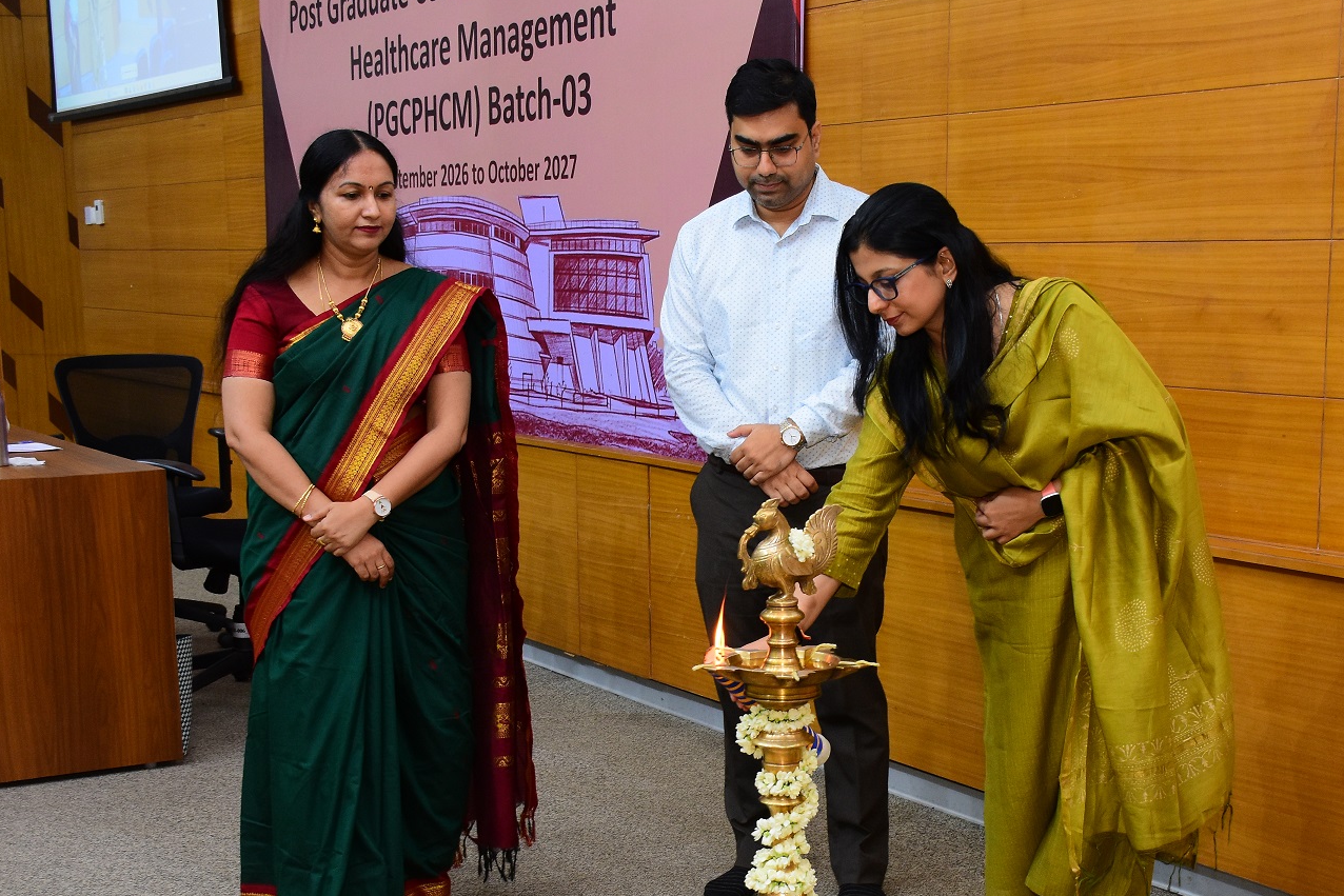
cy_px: 603
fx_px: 2053
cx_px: 826
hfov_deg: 36.1
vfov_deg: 24.5
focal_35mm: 55
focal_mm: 26
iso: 1000
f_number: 6.3
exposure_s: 1/80
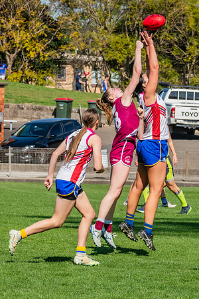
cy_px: 161
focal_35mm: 374
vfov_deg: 5.5
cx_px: 146
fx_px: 3100
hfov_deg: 3.7
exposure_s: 1/1250
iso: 800
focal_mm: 195
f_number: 13
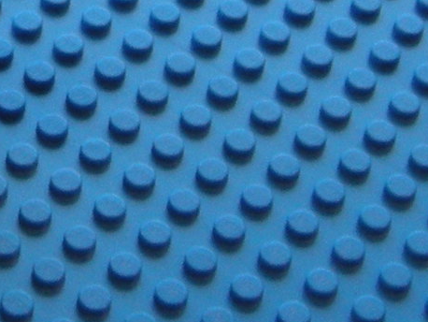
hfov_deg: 9.7
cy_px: -169
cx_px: -189
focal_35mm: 198
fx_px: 2449
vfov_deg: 7.4
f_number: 2.8
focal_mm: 5.7
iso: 120
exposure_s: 1/8.1
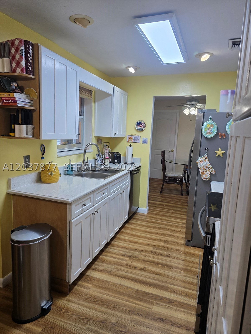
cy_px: 167
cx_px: 126
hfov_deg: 58.9
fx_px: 222
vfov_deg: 73.9
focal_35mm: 23
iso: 100
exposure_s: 1/120
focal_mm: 6.3
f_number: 1.7
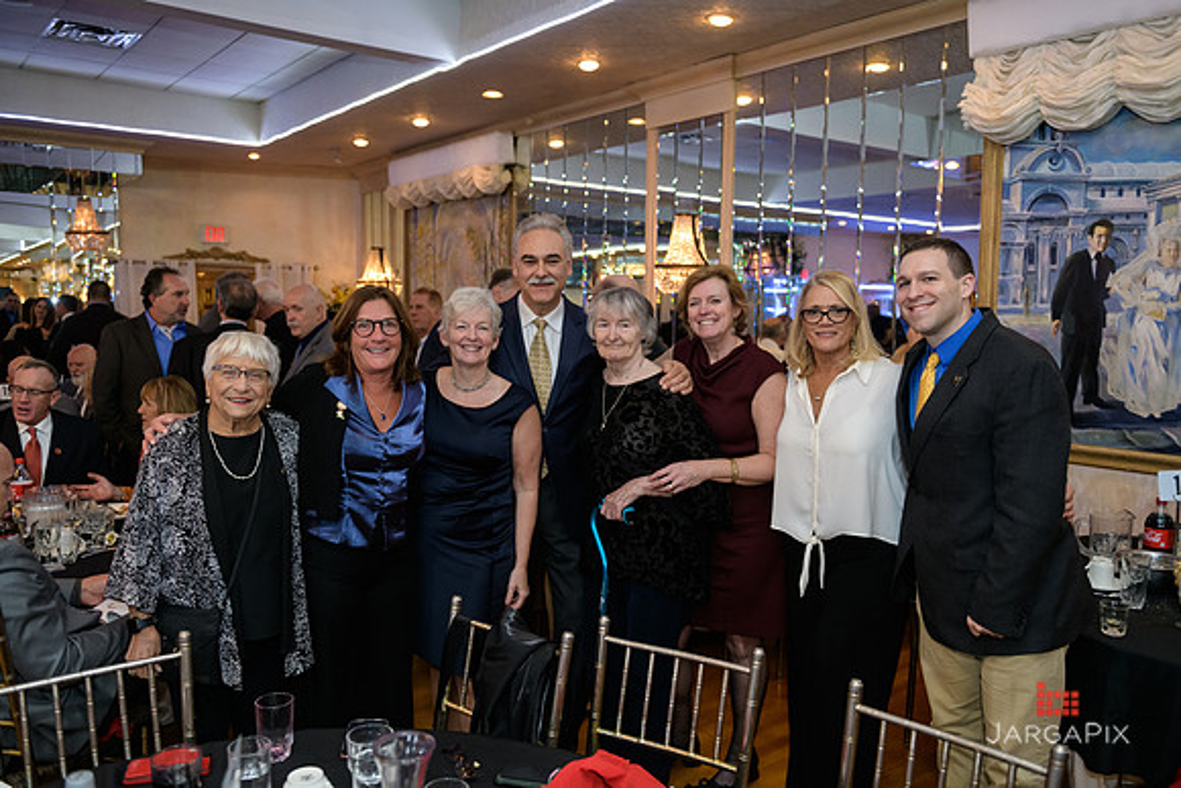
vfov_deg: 46.4
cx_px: 590
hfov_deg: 65.5
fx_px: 919
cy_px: 394
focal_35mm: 28
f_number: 3.2
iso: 1600
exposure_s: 1/125
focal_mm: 28
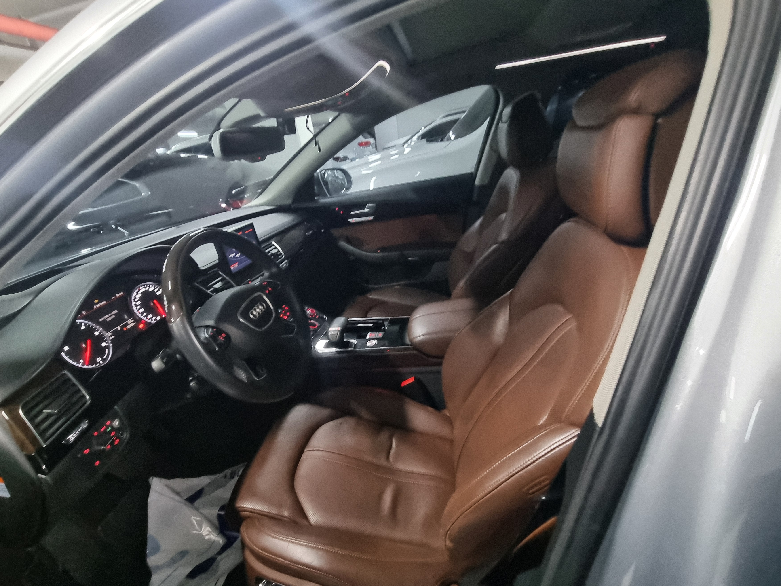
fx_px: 338
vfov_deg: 81.5
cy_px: 320
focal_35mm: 15
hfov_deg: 98.0
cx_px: 364
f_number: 2.2
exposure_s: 1/24
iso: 800
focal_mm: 2.2
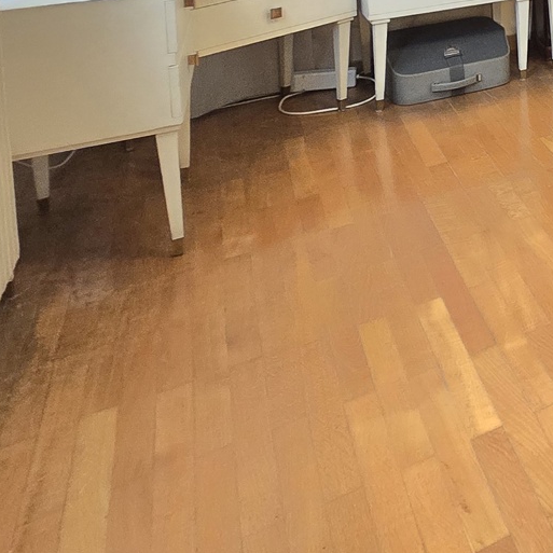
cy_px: -142
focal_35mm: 43
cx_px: 894
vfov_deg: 31.4
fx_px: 777
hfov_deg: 25.3
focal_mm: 2.2
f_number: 2.2
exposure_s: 1/60
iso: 500
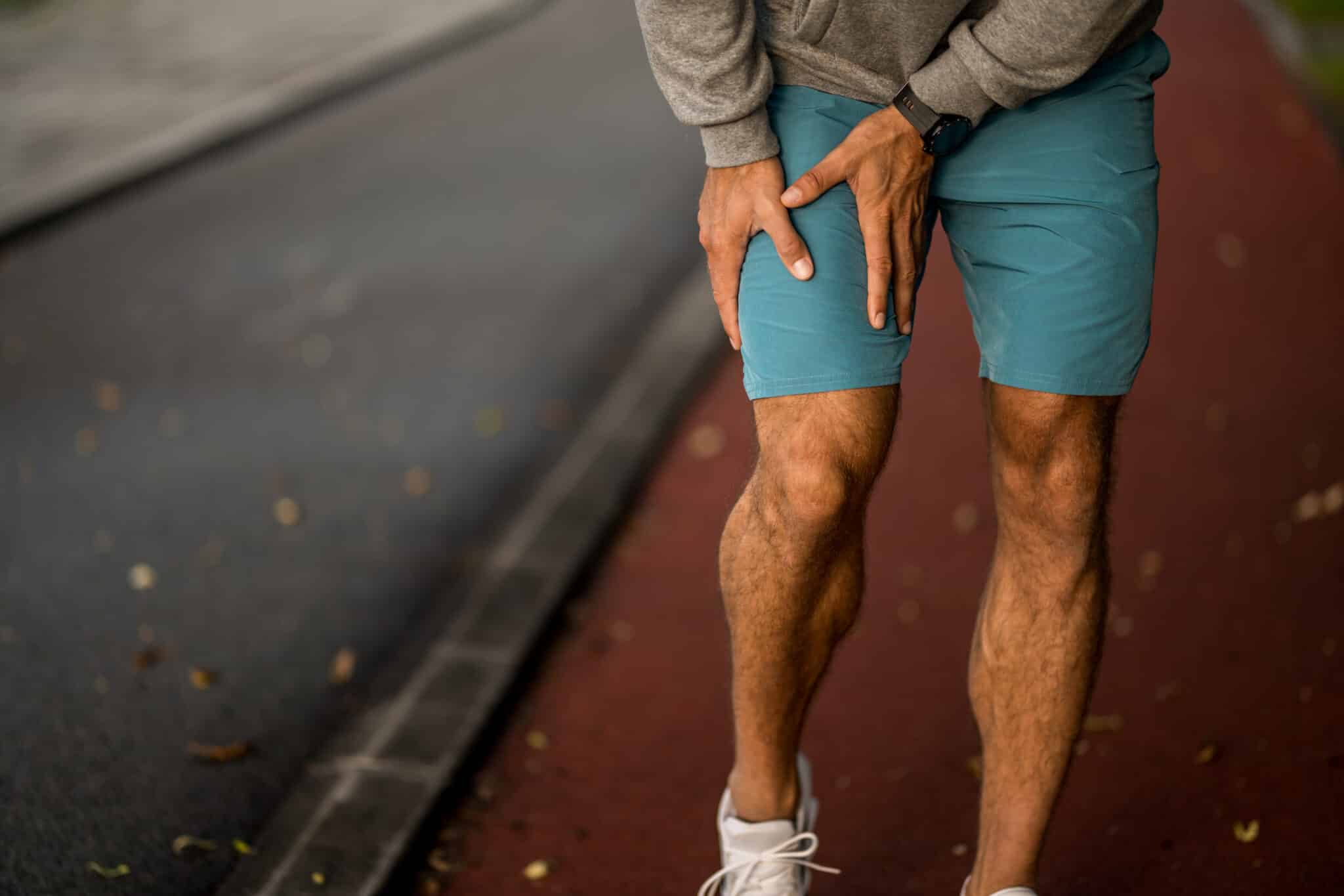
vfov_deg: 16.1
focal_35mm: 85
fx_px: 3173
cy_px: 448
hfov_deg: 23.9
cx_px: 672
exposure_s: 1/250
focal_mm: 85
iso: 64
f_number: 1.4
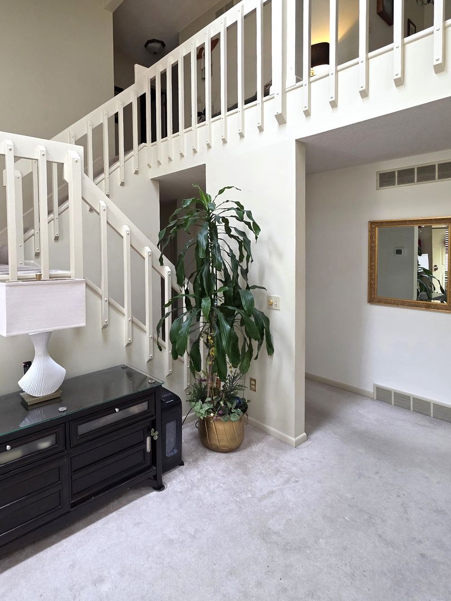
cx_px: 171
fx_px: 313
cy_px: 226
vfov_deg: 86.1
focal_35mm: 18
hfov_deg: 70.6
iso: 200
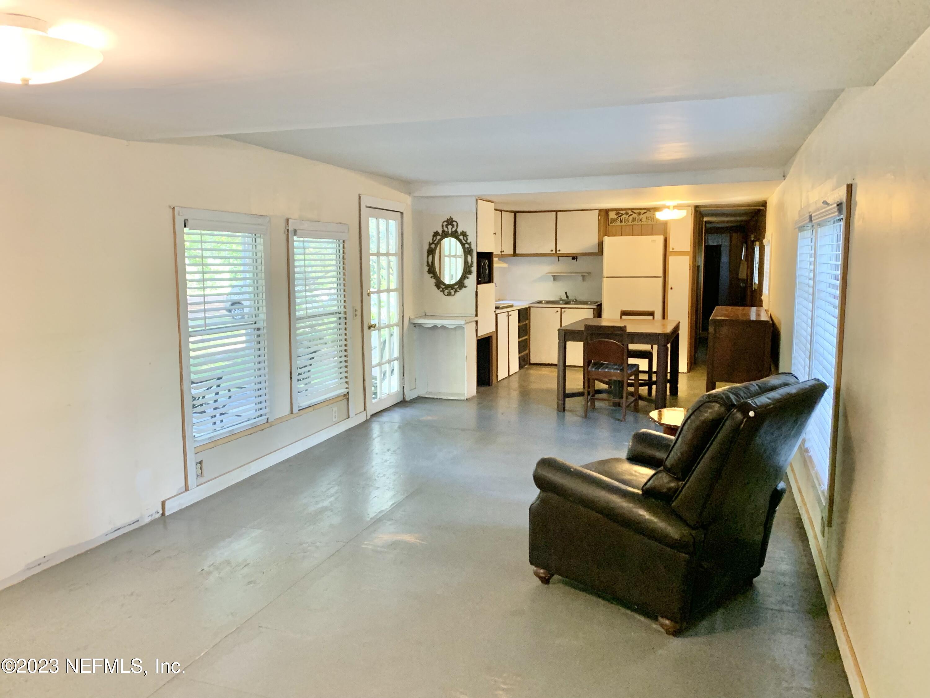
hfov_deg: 67.3
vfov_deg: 53.1
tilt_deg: -6.2
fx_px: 699
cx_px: 465
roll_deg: +0.7
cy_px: 349
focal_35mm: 26
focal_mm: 4.25
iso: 400
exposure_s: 1/60
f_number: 1.8
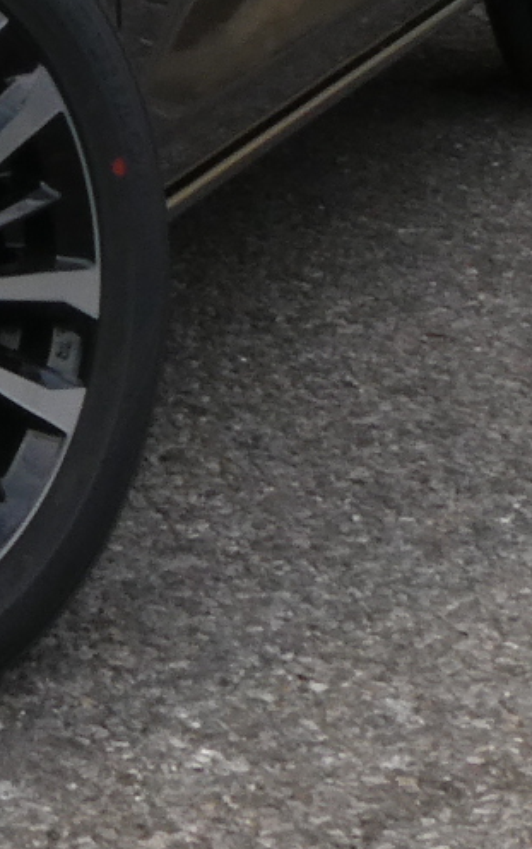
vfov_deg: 8.2
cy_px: -735
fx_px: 5702
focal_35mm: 246
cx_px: -1050
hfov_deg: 5.1
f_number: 8
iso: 125
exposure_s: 1/80
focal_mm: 7.8
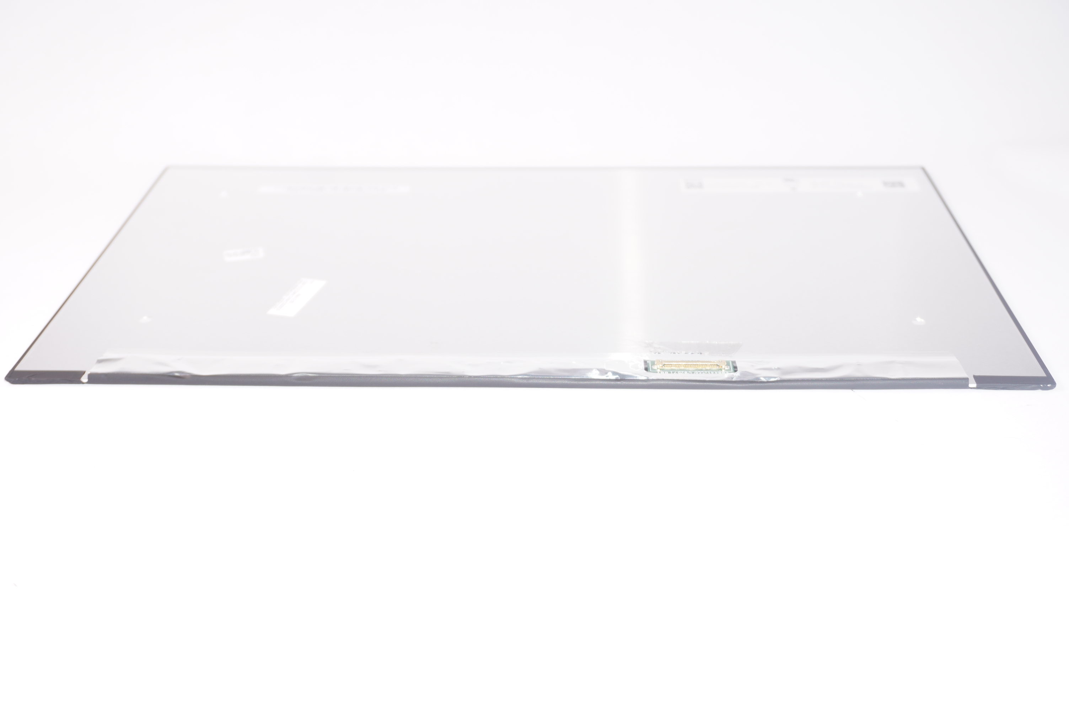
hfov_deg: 43.6
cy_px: 356
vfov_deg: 29.8
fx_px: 1335
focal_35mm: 45
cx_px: 534
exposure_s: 1/60
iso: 100
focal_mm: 30
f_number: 5.6
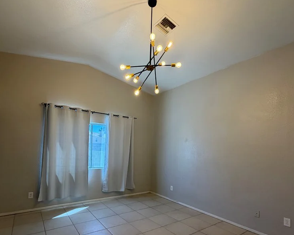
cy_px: 148
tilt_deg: +1.8
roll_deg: -0.9
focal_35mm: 19
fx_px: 165
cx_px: 138
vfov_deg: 69.6
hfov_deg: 83.2
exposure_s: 1/120
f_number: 2.2
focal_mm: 2.22
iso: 200
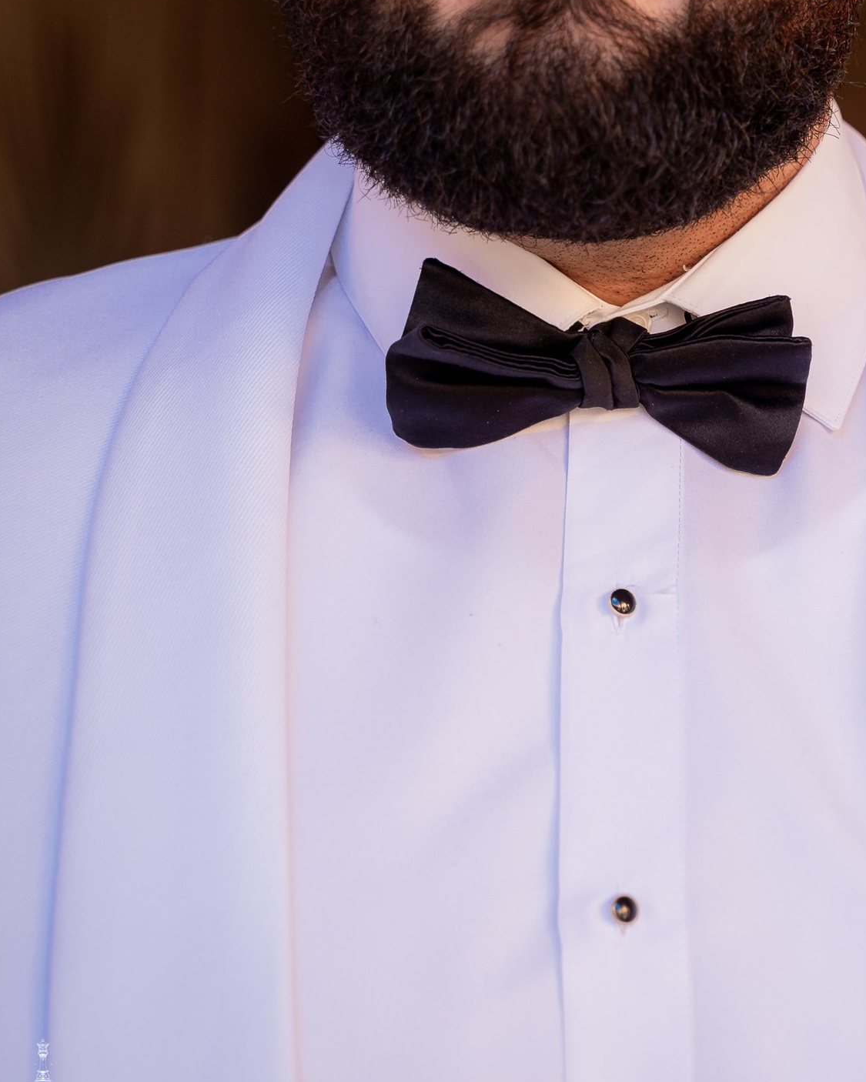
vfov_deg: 20.4
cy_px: 511
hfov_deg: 16.0
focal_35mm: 94
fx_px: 3011
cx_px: 907
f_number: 3.5
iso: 320
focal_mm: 55
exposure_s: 1/250
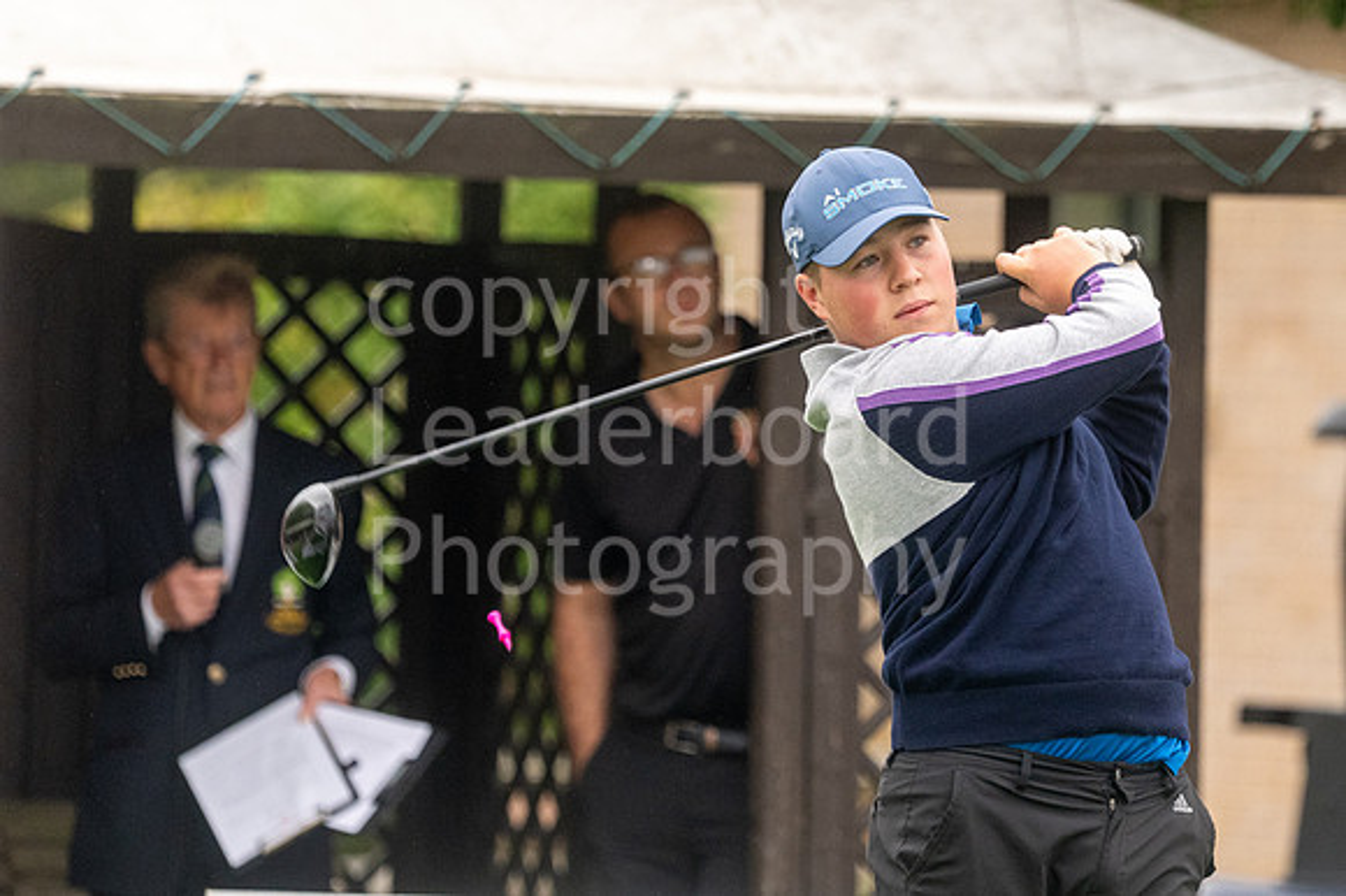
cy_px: 515
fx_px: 20792
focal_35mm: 556
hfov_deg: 3.7
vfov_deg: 2.5
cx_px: 772
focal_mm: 300
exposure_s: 1/640
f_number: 4
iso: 1000
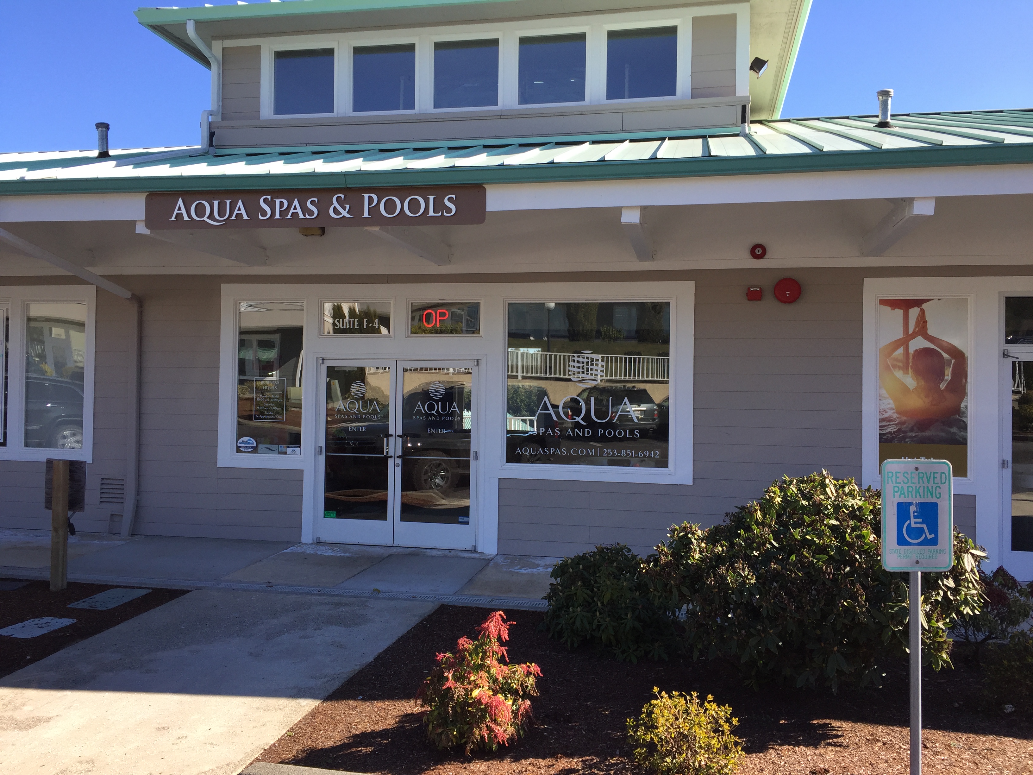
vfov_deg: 48.2
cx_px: 516
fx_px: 865
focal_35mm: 29
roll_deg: -1.1
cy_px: 388
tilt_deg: +1.1
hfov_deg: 61.7
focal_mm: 4.15
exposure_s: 1/719
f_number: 2.2
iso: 32
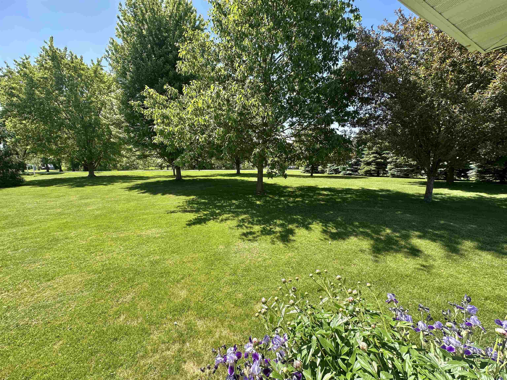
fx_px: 205
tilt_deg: -5.8
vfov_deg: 85.7
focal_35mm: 14
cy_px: 190
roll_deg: +0.0
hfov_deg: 102.1
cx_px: 254
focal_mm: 2.22
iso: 40
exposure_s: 1/435
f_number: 2.2
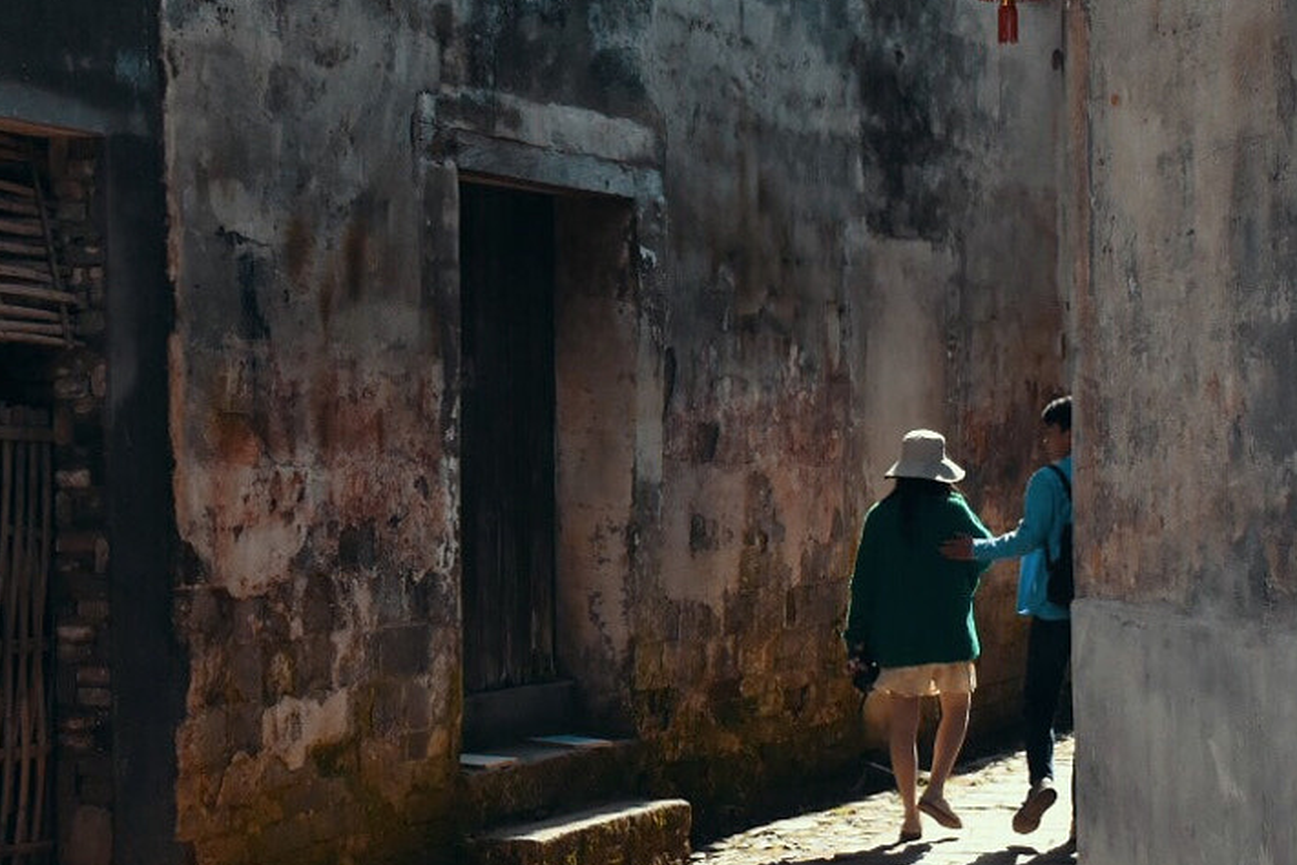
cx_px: 675
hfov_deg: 22.3
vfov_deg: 15.0
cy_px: 537
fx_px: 3283
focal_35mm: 91
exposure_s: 1/4000
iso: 1000
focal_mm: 27
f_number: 4.5
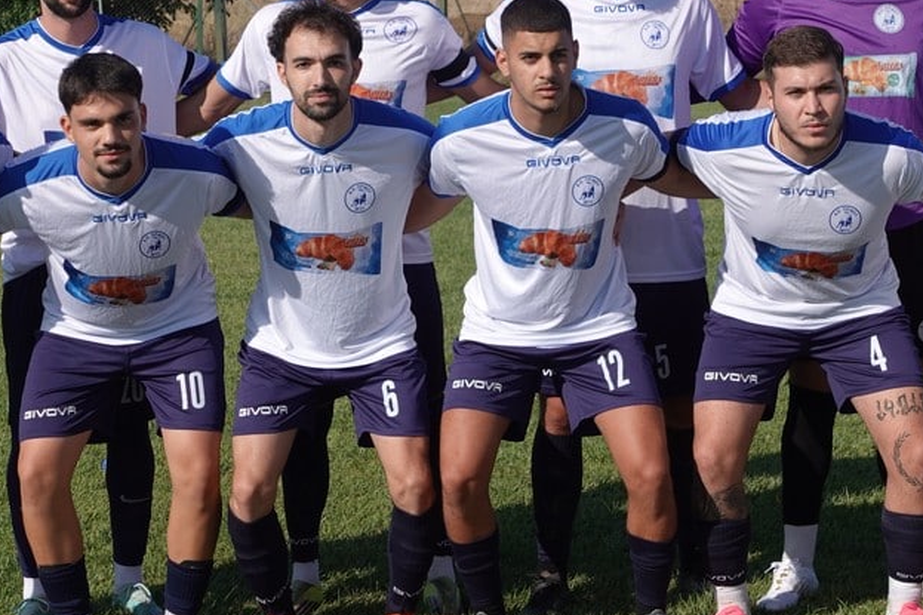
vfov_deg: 13.1
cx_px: 465
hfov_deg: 19.6
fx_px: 2666
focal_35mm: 104
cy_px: 222
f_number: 4
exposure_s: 1/200
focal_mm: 20.33
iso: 125
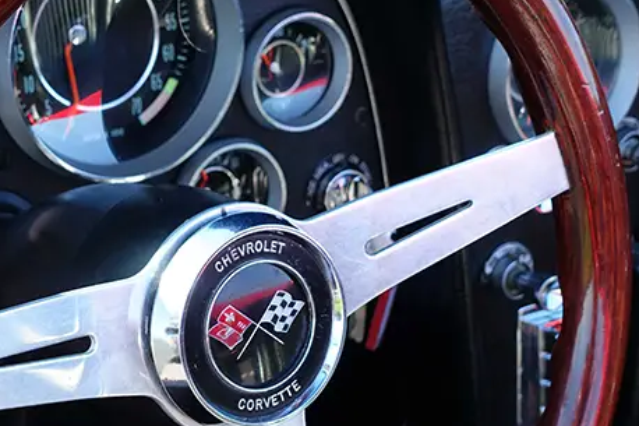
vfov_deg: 16.4
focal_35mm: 83
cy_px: 262
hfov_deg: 24.0
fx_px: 1473
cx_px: 100
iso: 125
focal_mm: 14.1
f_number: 4
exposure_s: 1/80
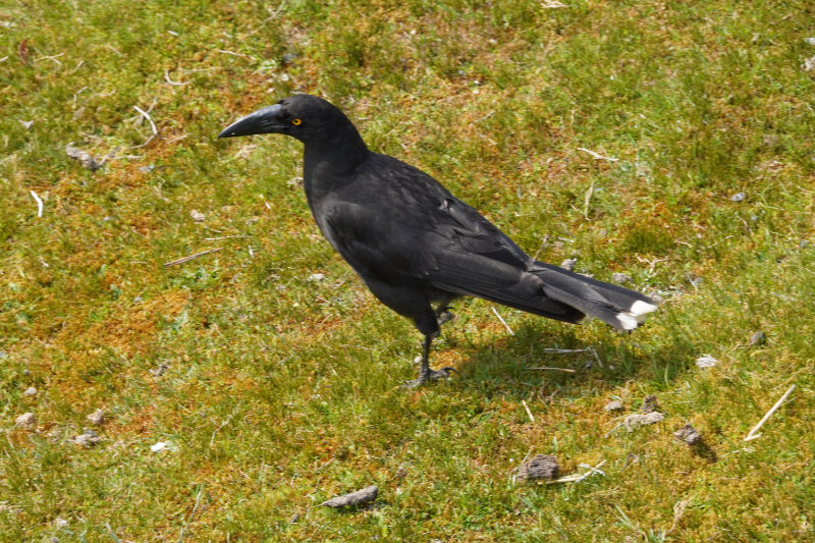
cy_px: 272
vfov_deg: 6.5
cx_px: 408
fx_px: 4753
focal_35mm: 210
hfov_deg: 9.8
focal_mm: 140
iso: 320
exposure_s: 1/125
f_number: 13
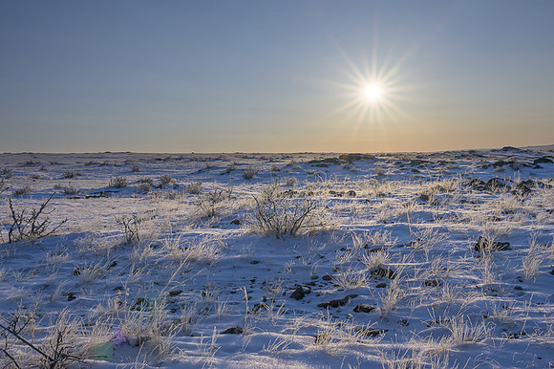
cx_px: 277
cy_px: 184
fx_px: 554
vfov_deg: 36.8
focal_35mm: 36
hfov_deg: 53.2
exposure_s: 1/1000
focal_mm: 24
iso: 125
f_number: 16
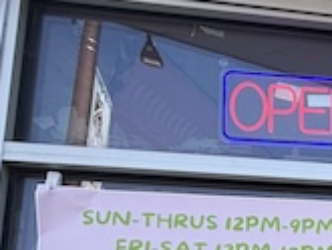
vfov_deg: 19.9
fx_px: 585
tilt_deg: +8.5
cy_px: 403
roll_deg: +1.7
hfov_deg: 23.1
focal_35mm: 61
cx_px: 541
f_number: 2.2
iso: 50
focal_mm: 2.22
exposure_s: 1/502
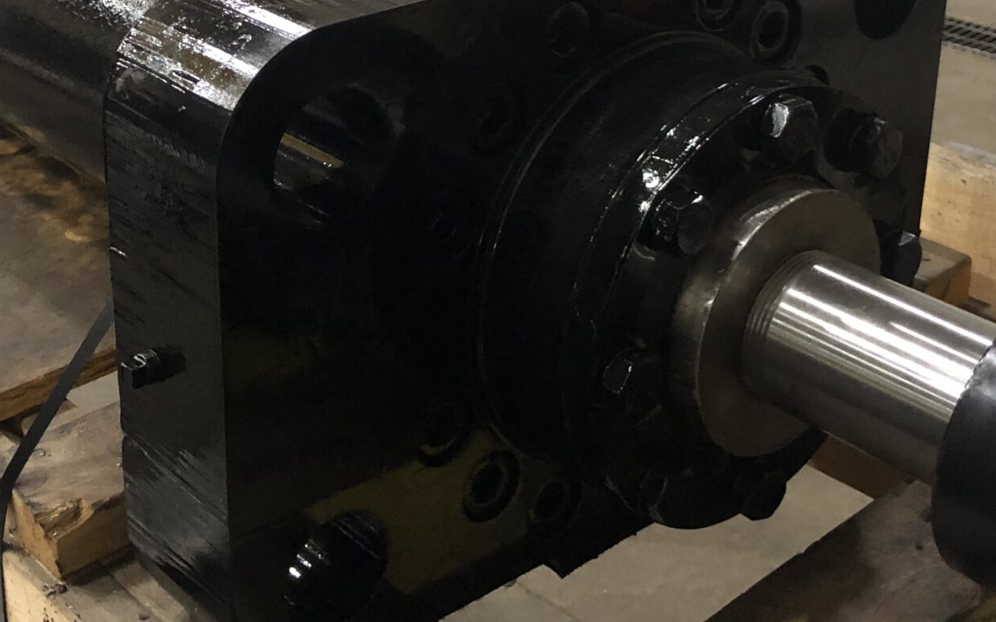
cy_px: 103
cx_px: 405
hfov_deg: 33.4
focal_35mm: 61
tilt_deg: -20.9
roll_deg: -1.0
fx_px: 1655
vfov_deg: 21.0
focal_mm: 4
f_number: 1.8
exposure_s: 1/7
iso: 80
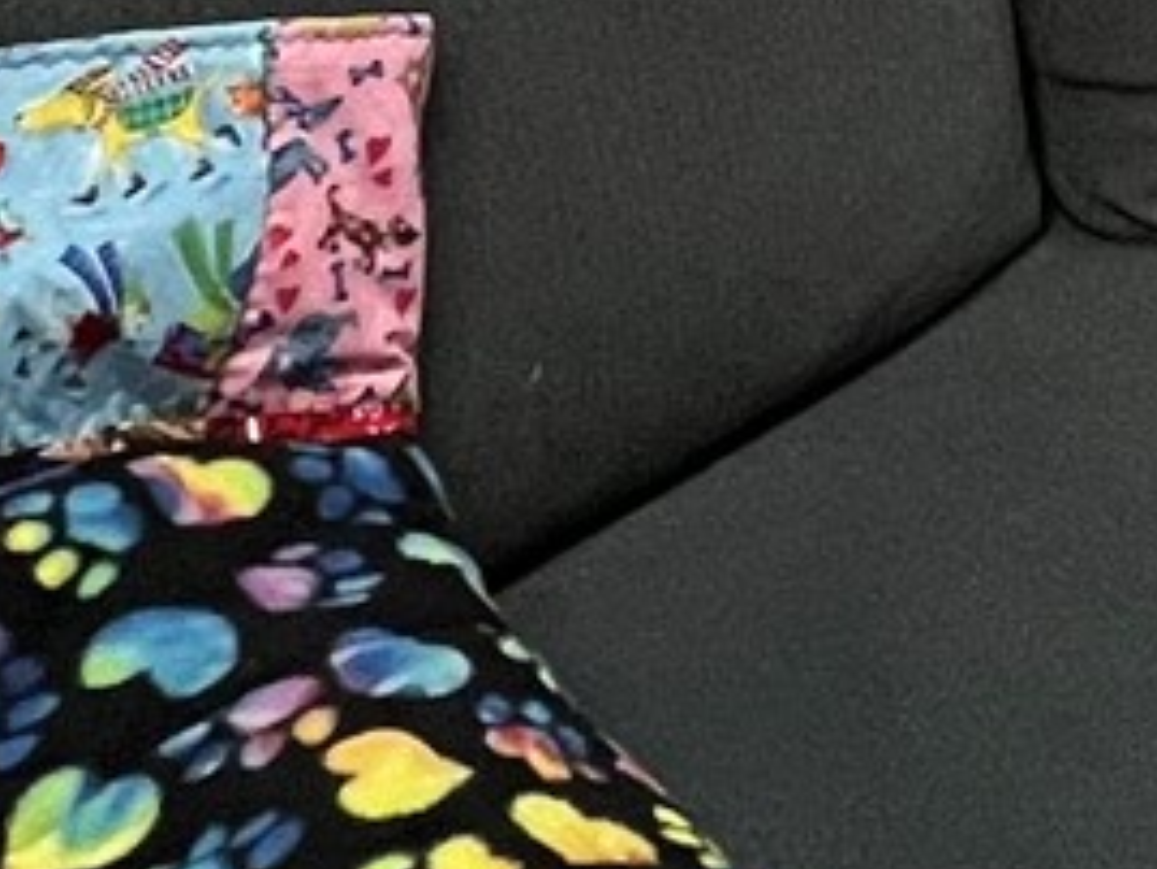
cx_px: 2009
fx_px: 3310
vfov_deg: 10.7
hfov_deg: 16.8
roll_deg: +1.4
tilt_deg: -6.9
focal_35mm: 99
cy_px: -1682
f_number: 1.8
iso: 160
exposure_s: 1/60
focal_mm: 1.57
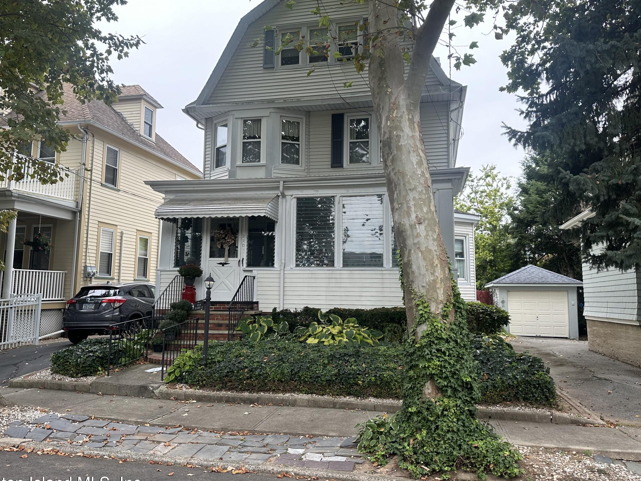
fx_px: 537
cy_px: 219
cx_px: 310
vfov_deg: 48.2
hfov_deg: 61.6
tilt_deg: +7.6
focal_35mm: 29
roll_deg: -0.5
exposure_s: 1/276
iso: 80
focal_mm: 6.86
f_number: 1.78
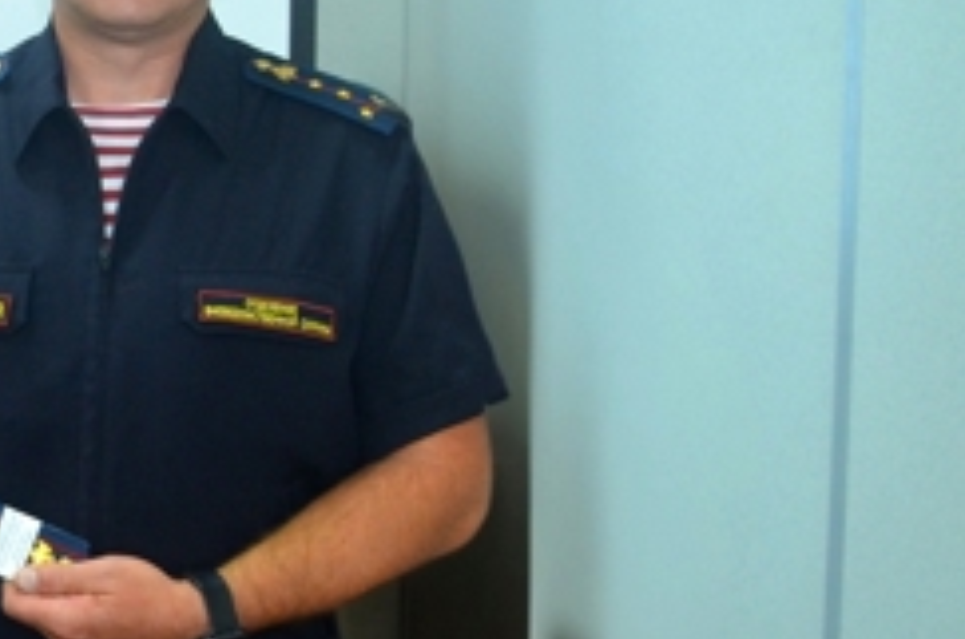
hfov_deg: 21.0
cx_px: -435
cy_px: 409
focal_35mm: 84
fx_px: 2247
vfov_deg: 16.2
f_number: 3.5
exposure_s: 1/60
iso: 800
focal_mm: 18
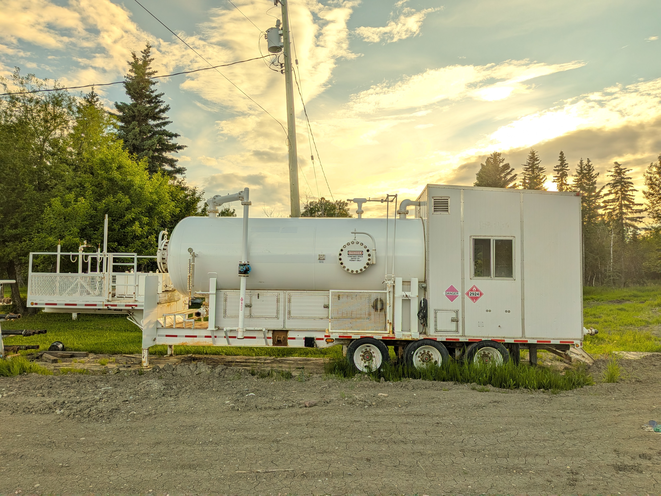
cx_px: 330
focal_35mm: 24
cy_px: 248
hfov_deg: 71.6
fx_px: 458
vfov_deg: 56.8
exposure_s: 1/3509
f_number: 1.7
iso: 68
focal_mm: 4.53
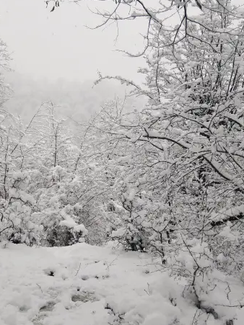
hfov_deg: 39.5
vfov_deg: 51.4
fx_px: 339
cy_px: 168
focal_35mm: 36
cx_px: 103
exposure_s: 1/616
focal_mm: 3.59
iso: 100
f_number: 1.8
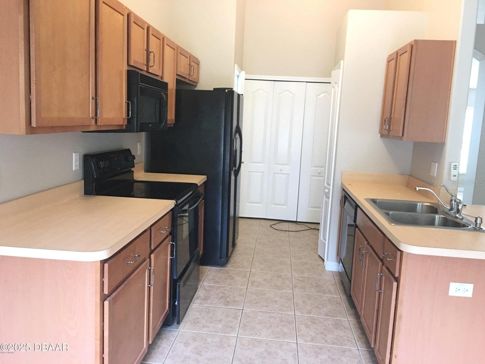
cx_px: 242
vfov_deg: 48.2
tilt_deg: -7.9
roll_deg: -2.5
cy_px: 182
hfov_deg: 61.7
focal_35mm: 29
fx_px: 406
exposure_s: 1/15
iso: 64
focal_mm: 4.15
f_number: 2.2
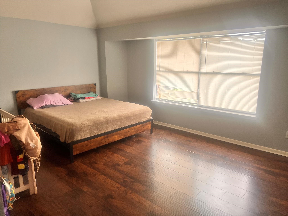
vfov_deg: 53.1
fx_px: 216
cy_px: 108
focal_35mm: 26
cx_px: 144
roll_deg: -0.2
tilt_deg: -12.7
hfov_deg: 67.3
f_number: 1.5
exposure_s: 1/121
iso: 80
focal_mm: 5.7
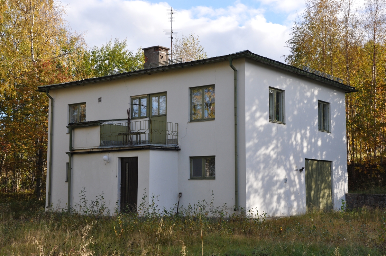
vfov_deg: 25.7
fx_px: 562
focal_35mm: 52
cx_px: 193
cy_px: 128
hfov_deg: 37.9
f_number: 9
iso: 400
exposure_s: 1/320
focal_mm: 35
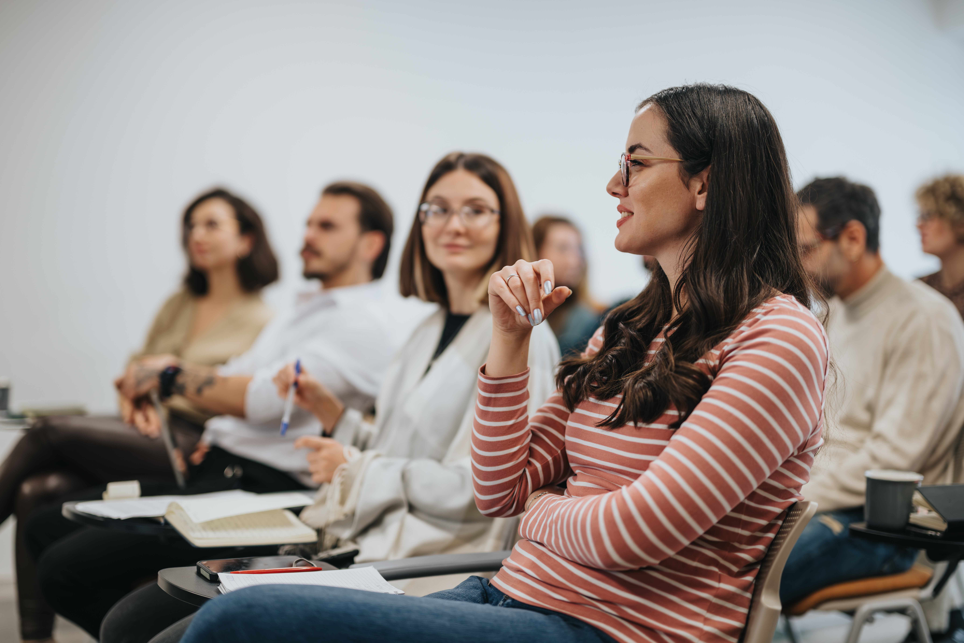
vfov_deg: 27.0
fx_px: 1339
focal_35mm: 50
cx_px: 482
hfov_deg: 39.6
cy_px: 322
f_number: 1.2
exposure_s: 1/200
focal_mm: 50
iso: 200
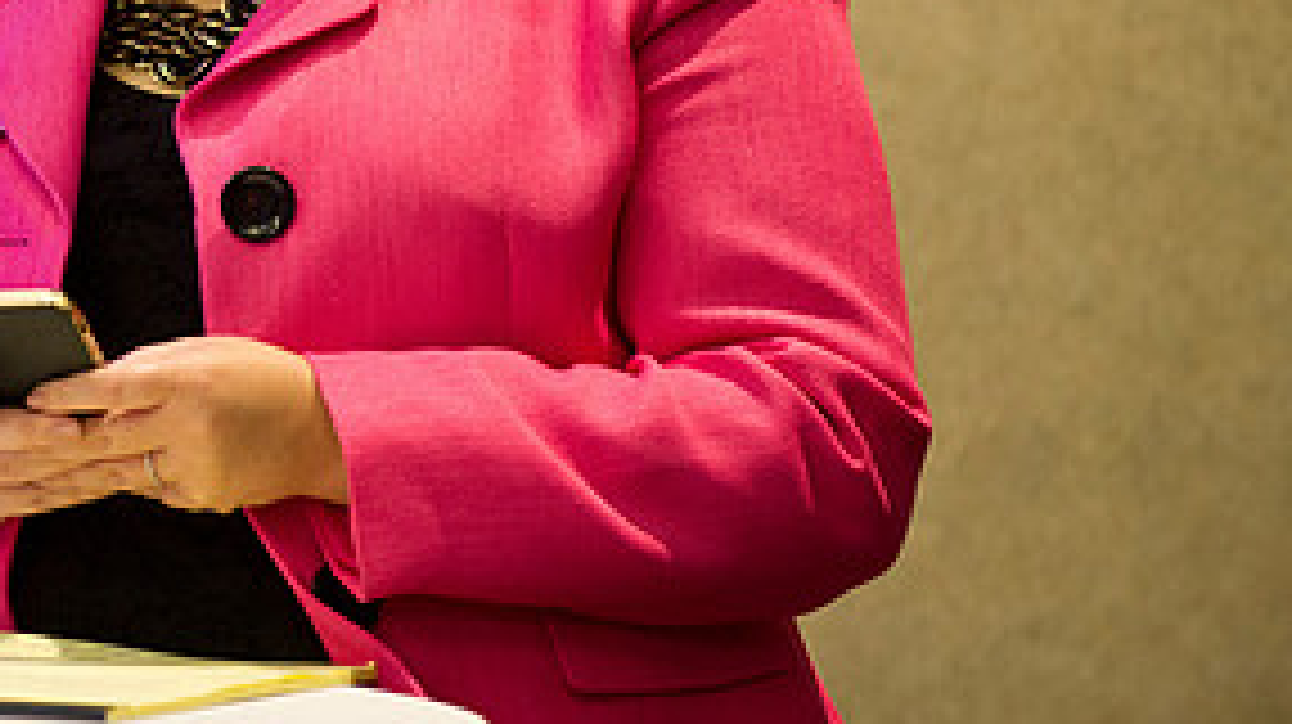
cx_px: 77
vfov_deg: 2.9
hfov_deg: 5.1
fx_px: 14482
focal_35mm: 423
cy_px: -18
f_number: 2.8
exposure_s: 1/60
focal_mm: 200
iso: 2500
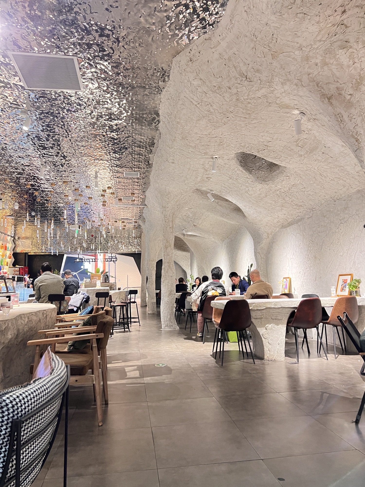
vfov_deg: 67.3
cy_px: 244
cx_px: 182
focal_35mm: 26
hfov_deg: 53.1
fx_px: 366
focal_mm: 5.7
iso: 400
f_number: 1.5
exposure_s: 1/50
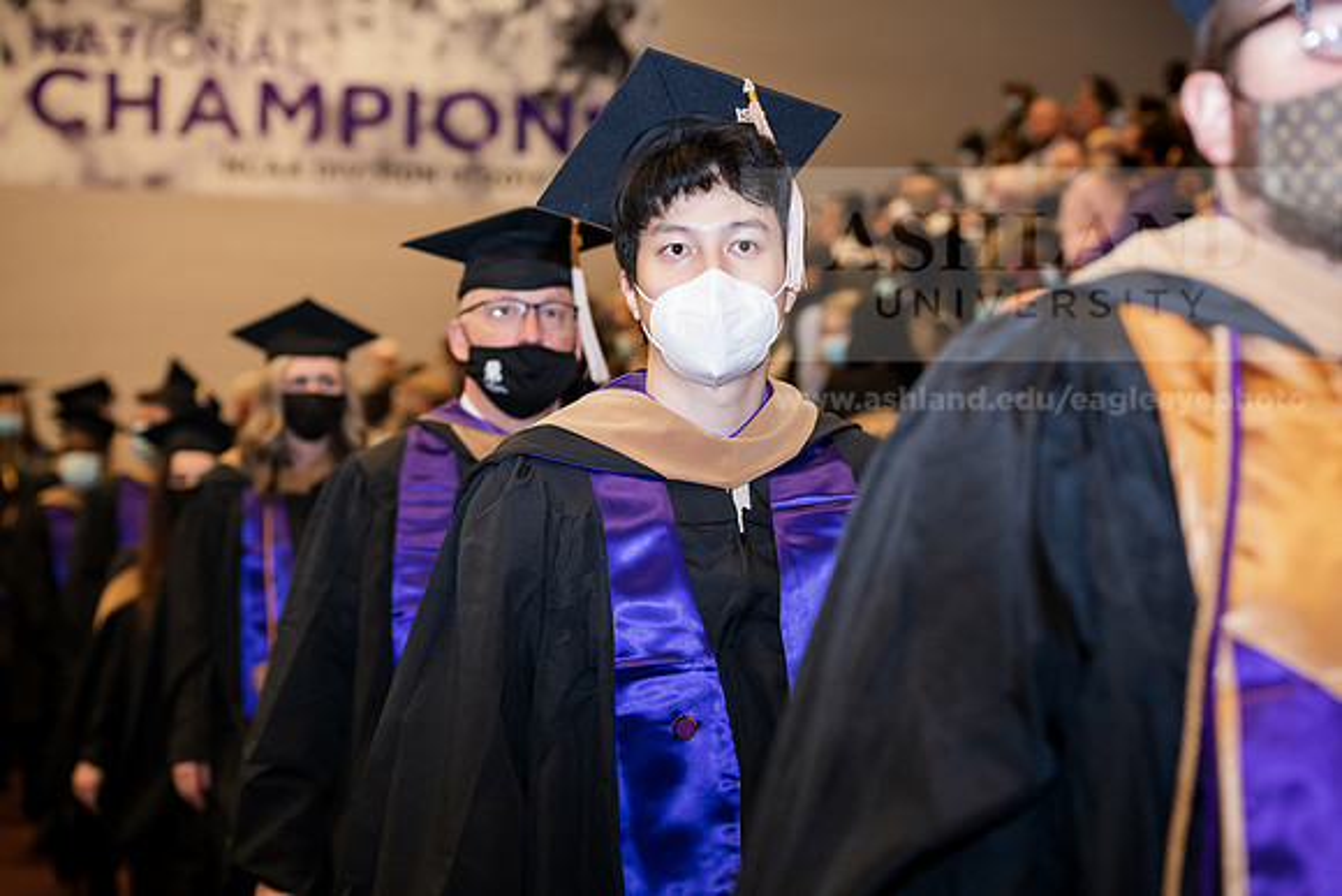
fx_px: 2983
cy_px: 448
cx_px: 671
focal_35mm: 80
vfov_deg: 17.1
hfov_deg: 25.4
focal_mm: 80
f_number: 4
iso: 2000
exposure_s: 1/200
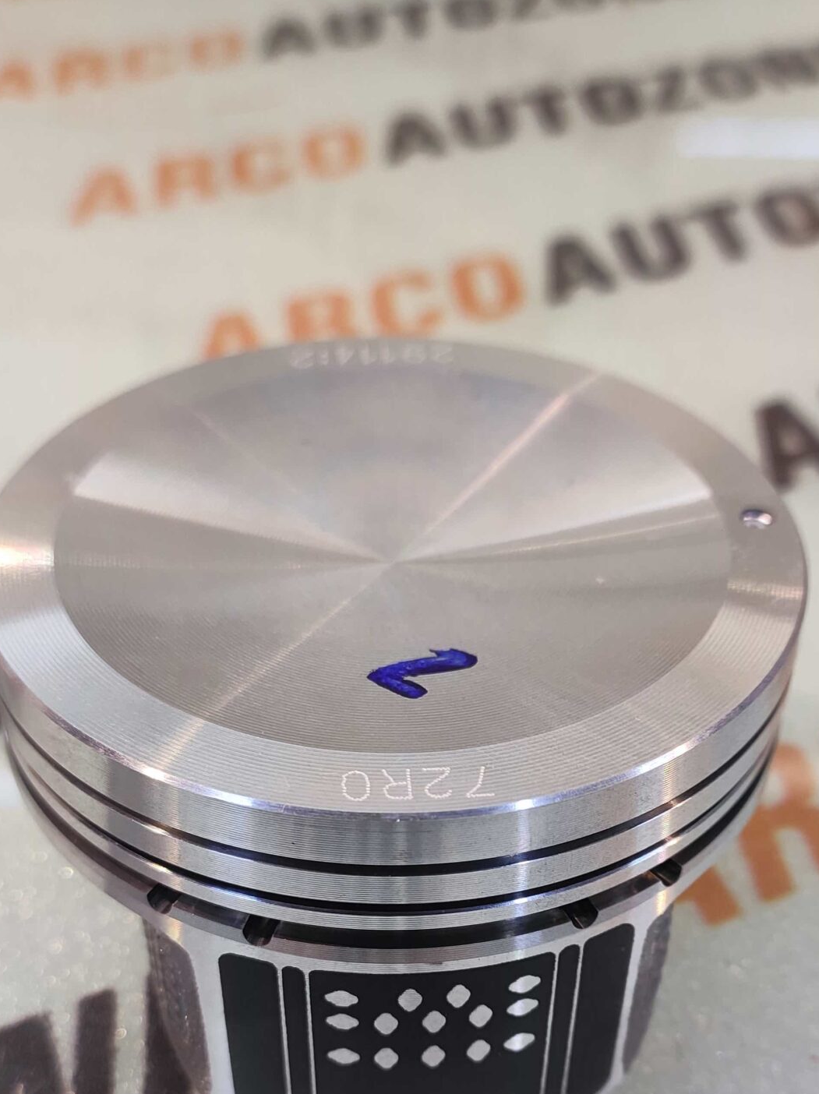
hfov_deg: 45.4
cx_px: 425
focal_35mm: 31
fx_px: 979
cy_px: 806
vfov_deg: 55.8
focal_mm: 4.74
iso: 293
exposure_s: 1/50
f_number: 1.79
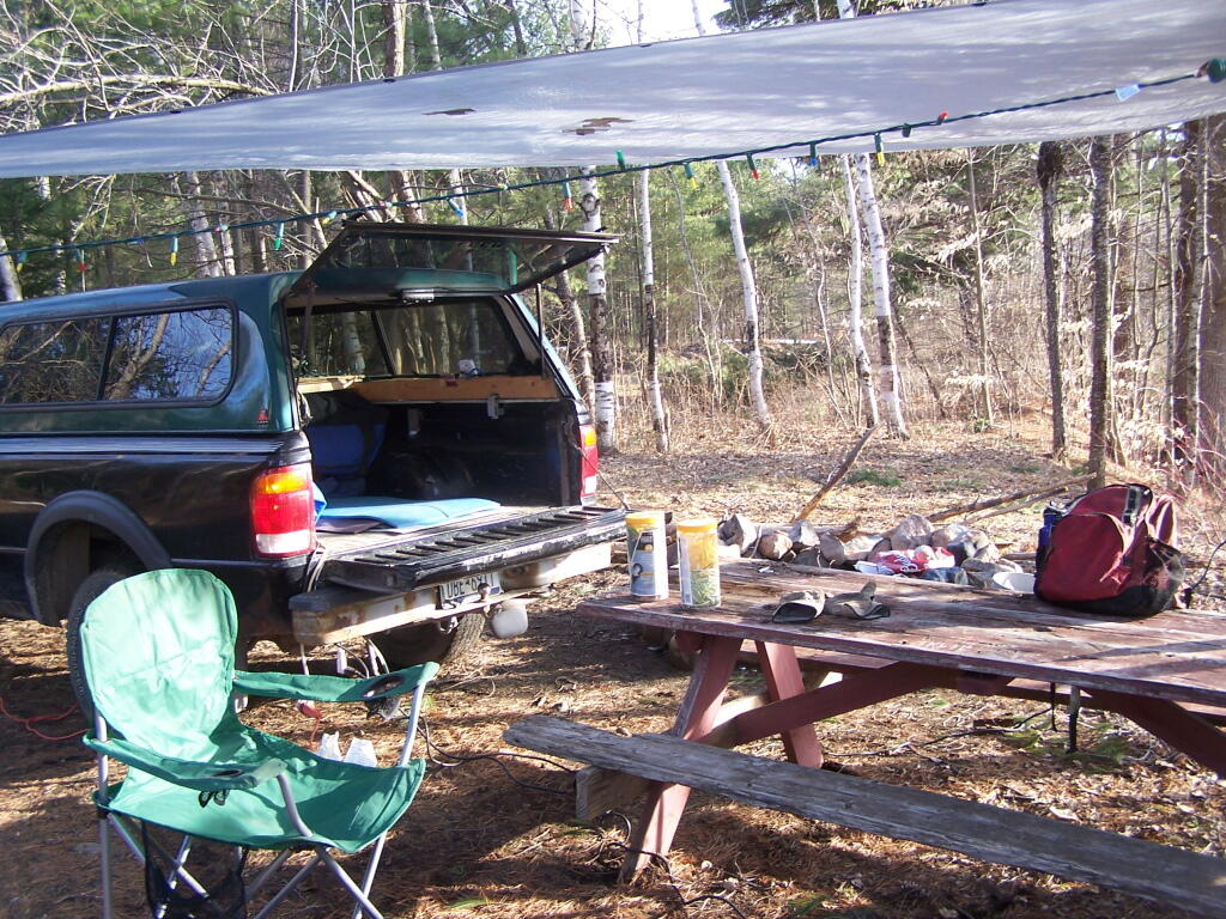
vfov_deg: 37.7
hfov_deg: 49.0
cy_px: 460
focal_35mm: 38
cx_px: 613
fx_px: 1346
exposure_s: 1/80
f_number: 2.8
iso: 80
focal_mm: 6.3
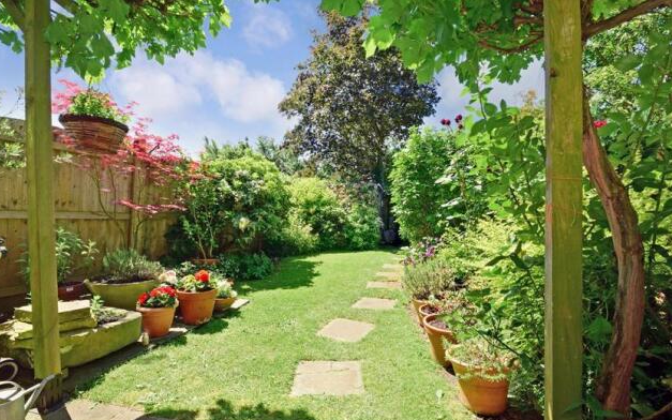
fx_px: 293
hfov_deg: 97.8
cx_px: 324
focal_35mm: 16
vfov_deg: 71.3
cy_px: 216
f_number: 22
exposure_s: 1/100
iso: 160
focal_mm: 10
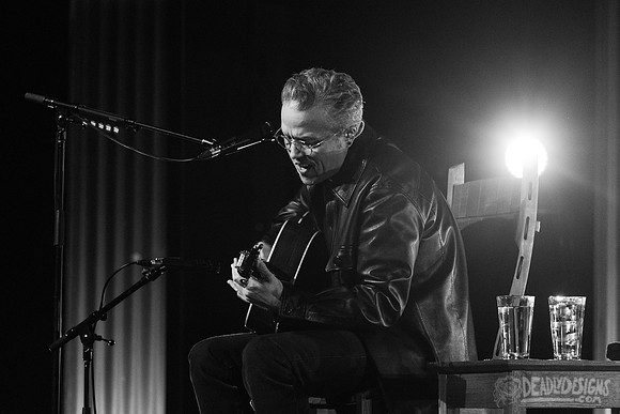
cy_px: 206
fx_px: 3337
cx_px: 312
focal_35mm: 194
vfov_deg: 7.1
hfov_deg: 10.6
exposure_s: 1/125
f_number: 5
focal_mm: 150
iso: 2500
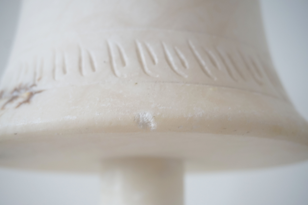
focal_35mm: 50
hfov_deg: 40.0
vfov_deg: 27.2
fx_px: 423
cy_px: 102
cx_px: 154
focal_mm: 33
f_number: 5
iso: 320
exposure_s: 1/60
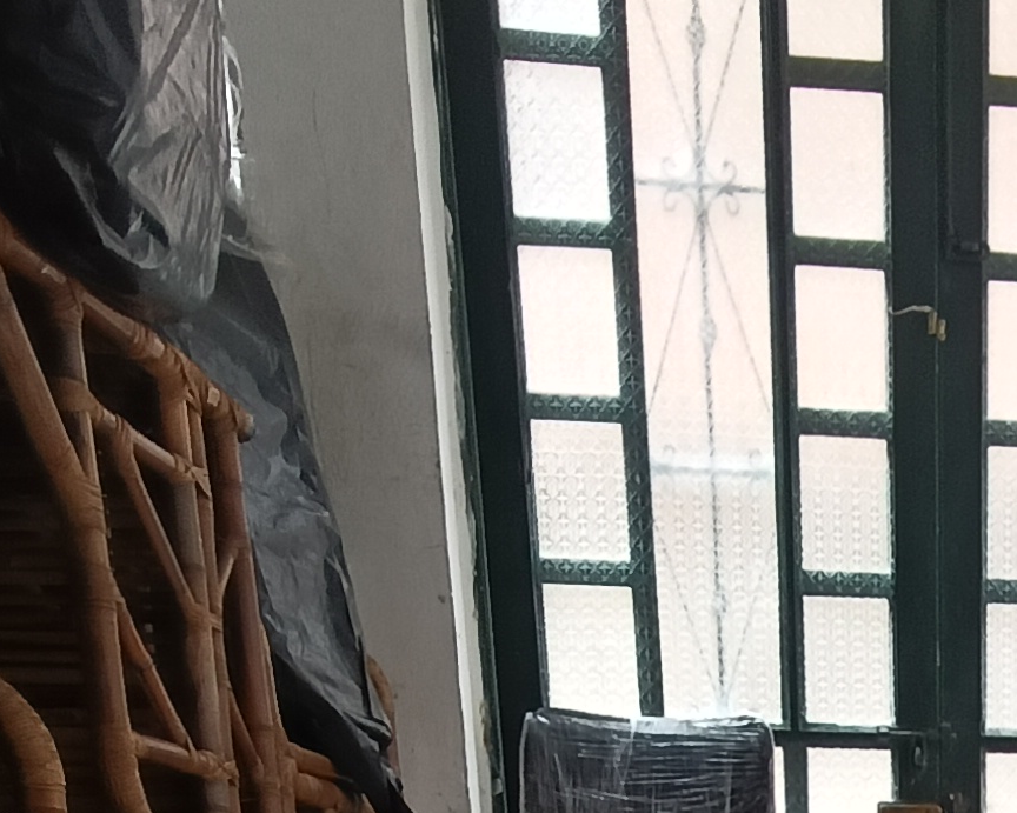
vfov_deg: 20.3
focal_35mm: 59
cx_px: 1095
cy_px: 1365
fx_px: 1776
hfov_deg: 29.1
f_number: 2.2
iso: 80
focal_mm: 1.68
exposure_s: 1/50
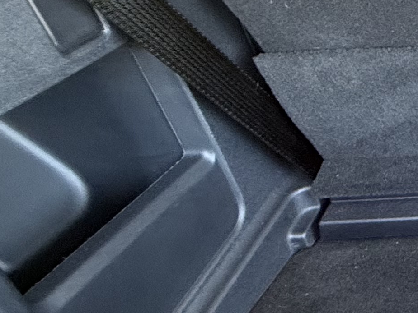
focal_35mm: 61
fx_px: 737
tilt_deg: -30.5
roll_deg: -2.9
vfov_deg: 23.8
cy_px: 85
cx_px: 887
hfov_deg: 17.8
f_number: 2.2
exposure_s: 1/60
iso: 400
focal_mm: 2.22
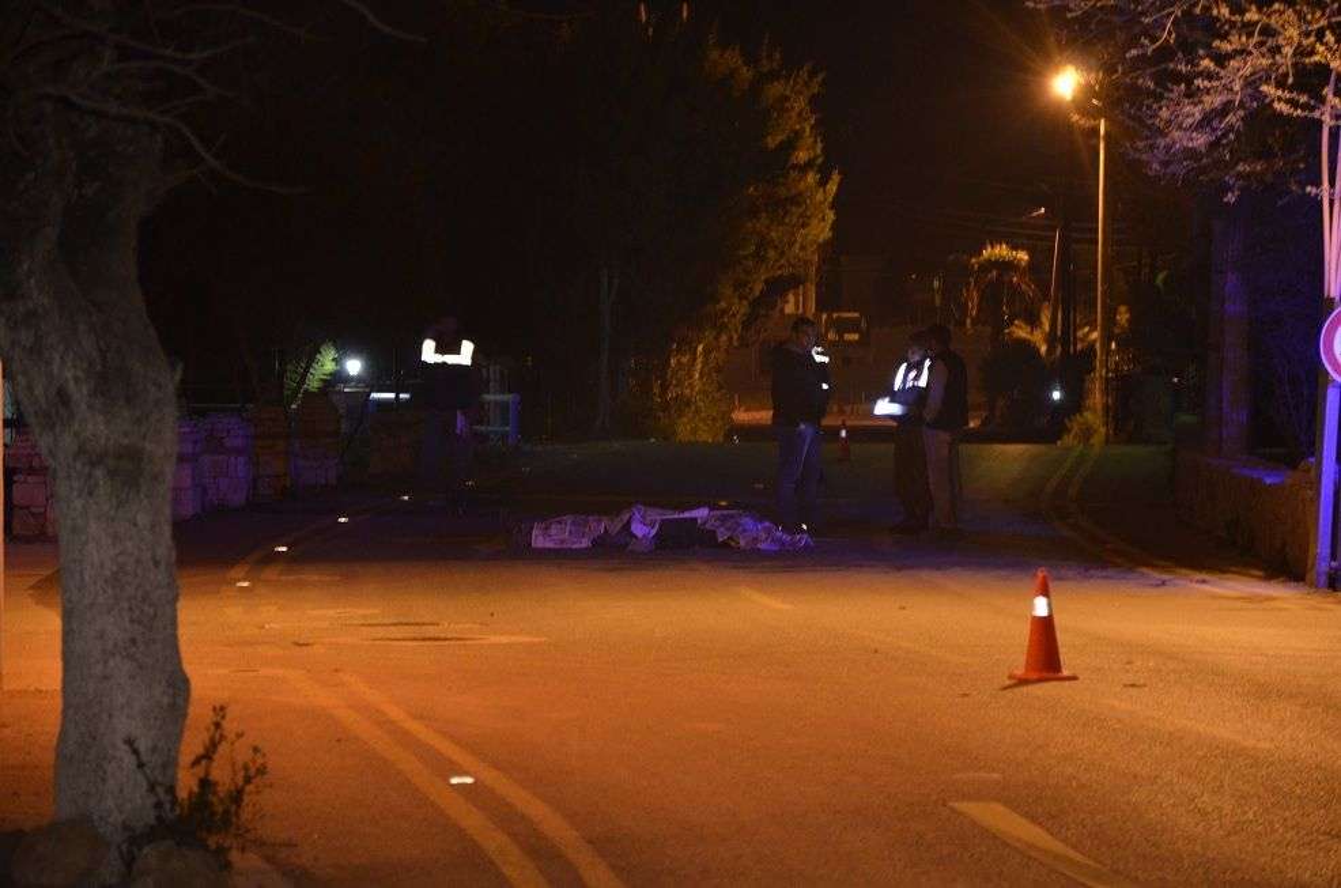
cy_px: 444
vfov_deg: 8.7
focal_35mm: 158
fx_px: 5855
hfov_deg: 13.1
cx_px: 670
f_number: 5.6
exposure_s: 1/3
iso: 1600
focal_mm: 105
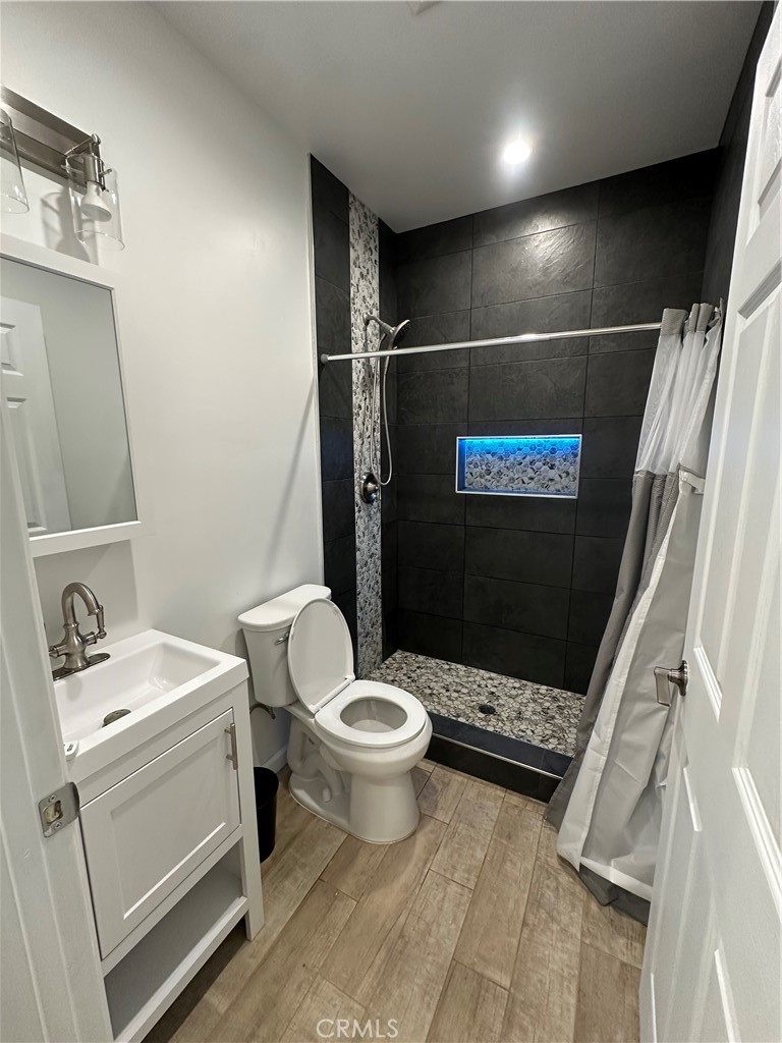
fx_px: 422
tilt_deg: -10.0
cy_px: 522
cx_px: 391
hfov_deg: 85.7
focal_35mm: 14
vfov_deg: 102.1
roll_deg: -0.6
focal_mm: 2.22
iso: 250
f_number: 2.2
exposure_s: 1/63
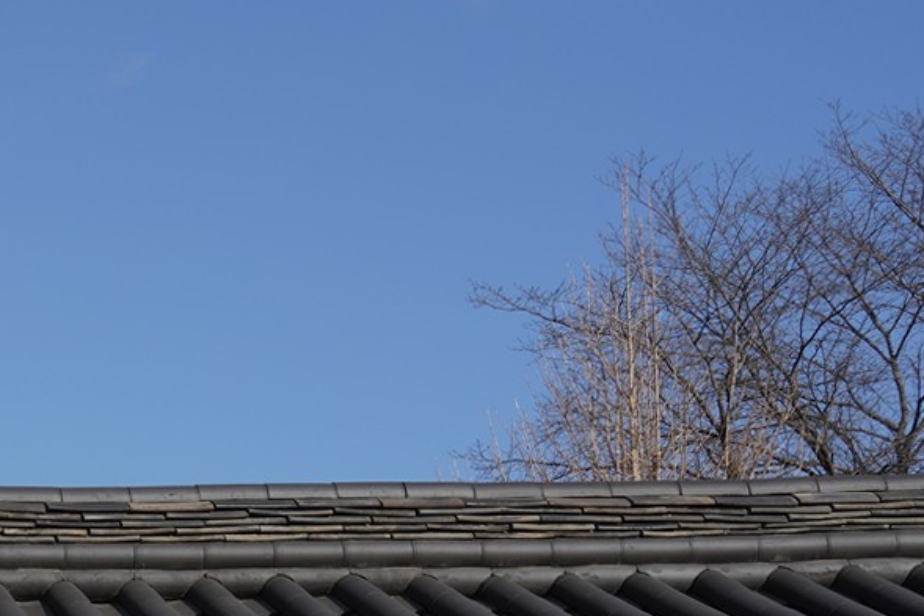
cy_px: 1003
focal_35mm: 95
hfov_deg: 19.9
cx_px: -227
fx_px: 2439
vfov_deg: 13.3
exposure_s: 1/100
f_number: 16
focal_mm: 28
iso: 100
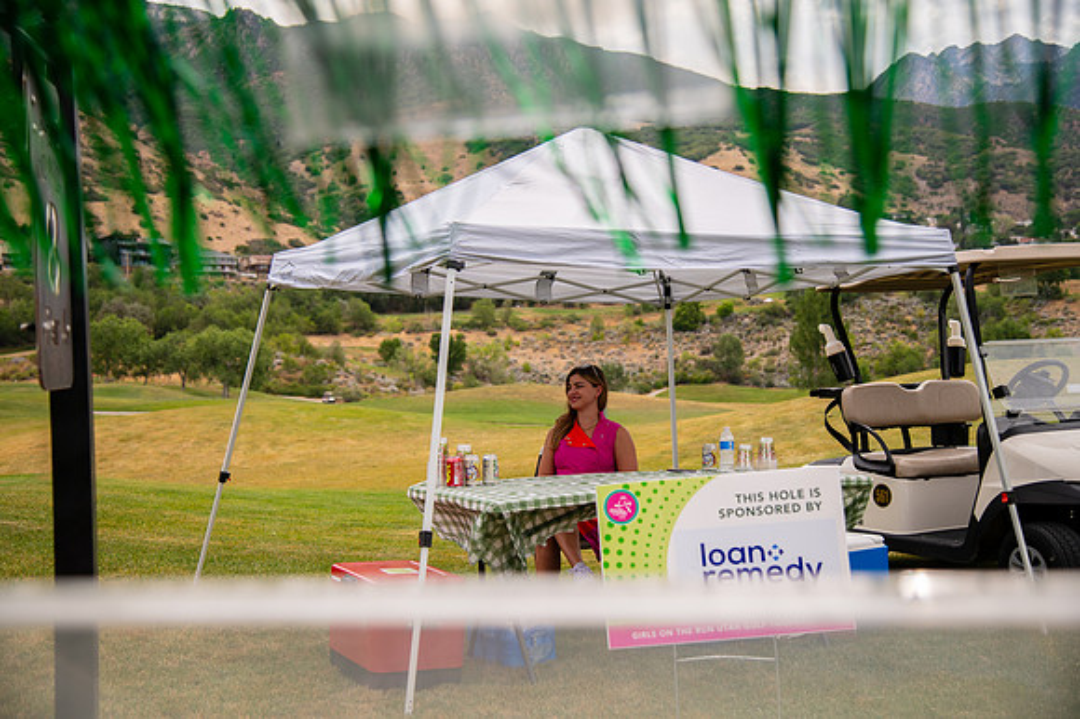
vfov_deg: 28.0
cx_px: 540
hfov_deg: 41.1
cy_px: 360
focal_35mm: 48
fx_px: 1439
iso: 200
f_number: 4
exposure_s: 1/3200
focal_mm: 48
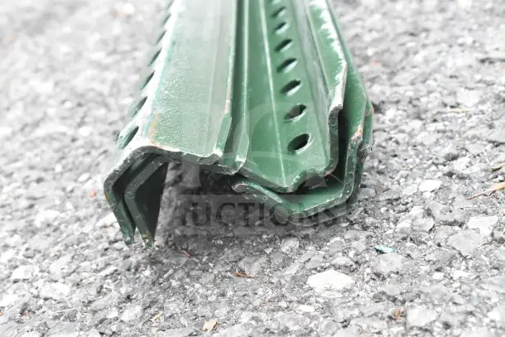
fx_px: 800
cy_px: 168
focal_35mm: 57
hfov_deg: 35.0
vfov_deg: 23.8
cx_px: 252
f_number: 11
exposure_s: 1/500
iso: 6400
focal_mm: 38
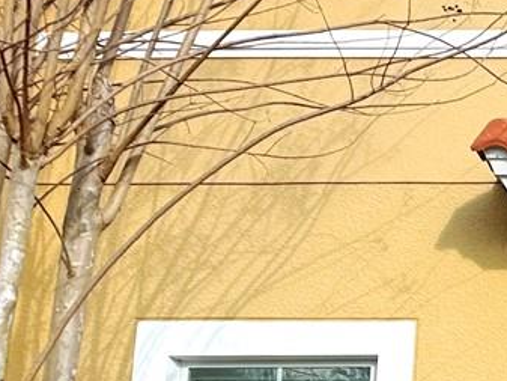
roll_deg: +0.1
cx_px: 778
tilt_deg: +11.3
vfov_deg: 12.9
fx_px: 1670
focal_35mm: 114
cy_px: 327
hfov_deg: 15.8
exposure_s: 1/1812
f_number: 1.78
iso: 80
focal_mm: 6.76
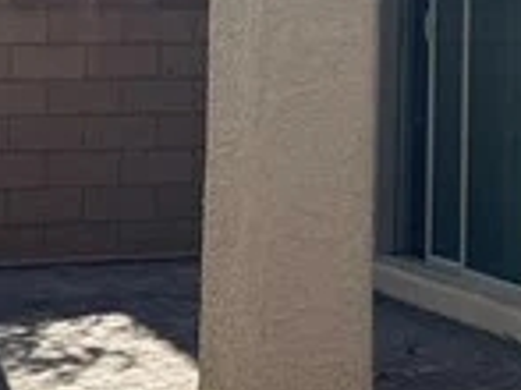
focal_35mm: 167
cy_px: -152
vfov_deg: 8.7
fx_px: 2511
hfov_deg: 11.5
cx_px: 730
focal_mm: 6.76
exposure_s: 1/6173
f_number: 1.78
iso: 100
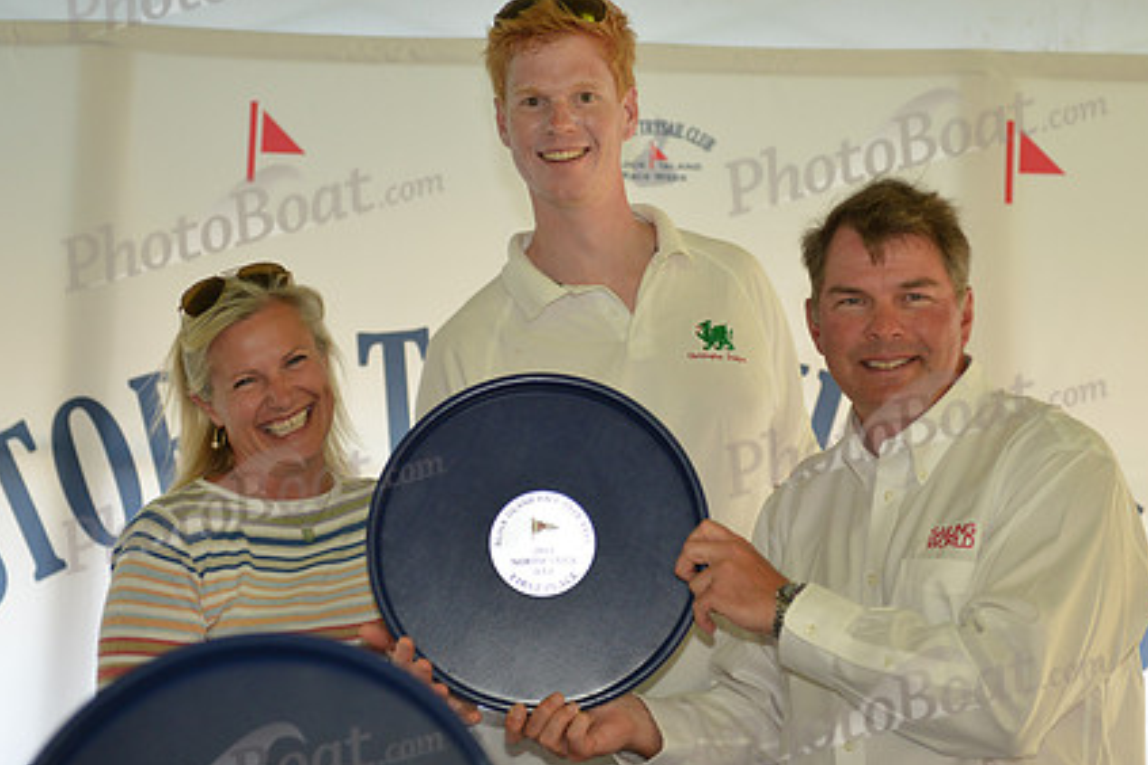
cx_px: 586
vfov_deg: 16.1
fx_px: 2710
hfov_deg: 23.9
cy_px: 324
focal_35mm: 85
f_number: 3.2
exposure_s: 1/320
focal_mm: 62
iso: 1000
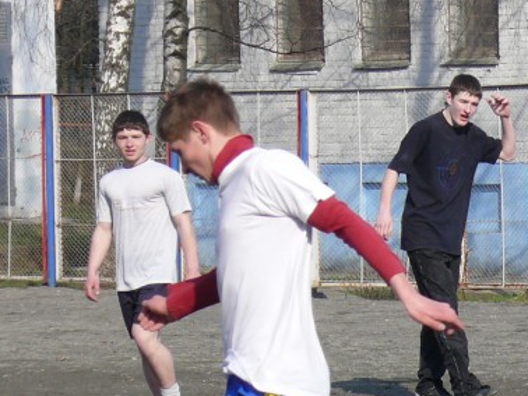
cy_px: 319
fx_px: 4579
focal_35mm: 300
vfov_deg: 5.0
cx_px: 455
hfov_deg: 6.6
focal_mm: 19.3
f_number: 4
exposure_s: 1/1000
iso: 100
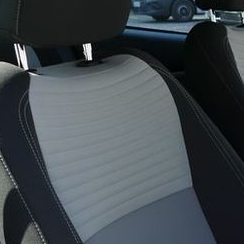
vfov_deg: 19.7
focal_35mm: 87
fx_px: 694
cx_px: 294
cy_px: 200
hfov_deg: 18.8
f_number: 2.8
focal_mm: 9.12
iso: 125
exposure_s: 1/320
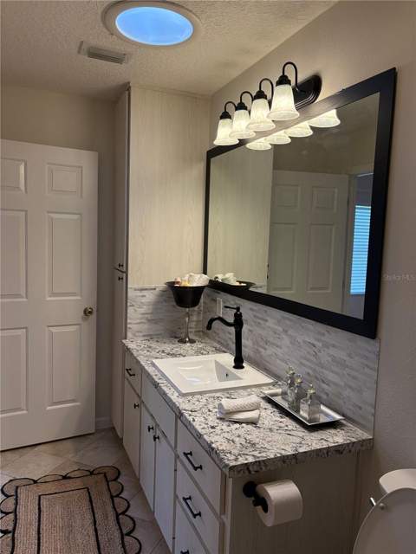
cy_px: 277
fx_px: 417
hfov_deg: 53.1
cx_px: 208
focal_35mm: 26
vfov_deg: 67.3
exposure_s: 1/131
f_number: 1.6
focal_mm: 5.96
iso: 125
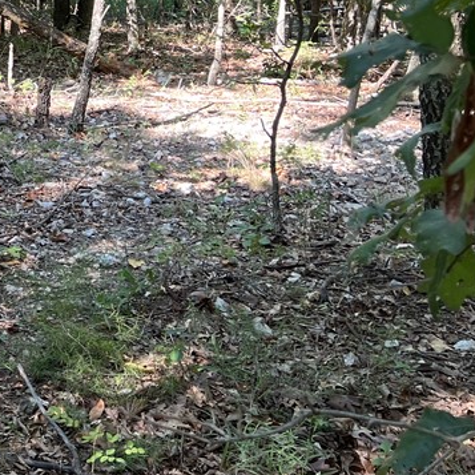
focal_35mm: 66
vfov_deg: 24.5
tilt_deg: -14.5
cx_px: -105
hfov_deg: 23.7
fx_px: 1025
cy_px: -32
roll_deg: -2.0
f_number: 1.5
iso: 40
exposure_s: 1/174
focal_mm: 5.7
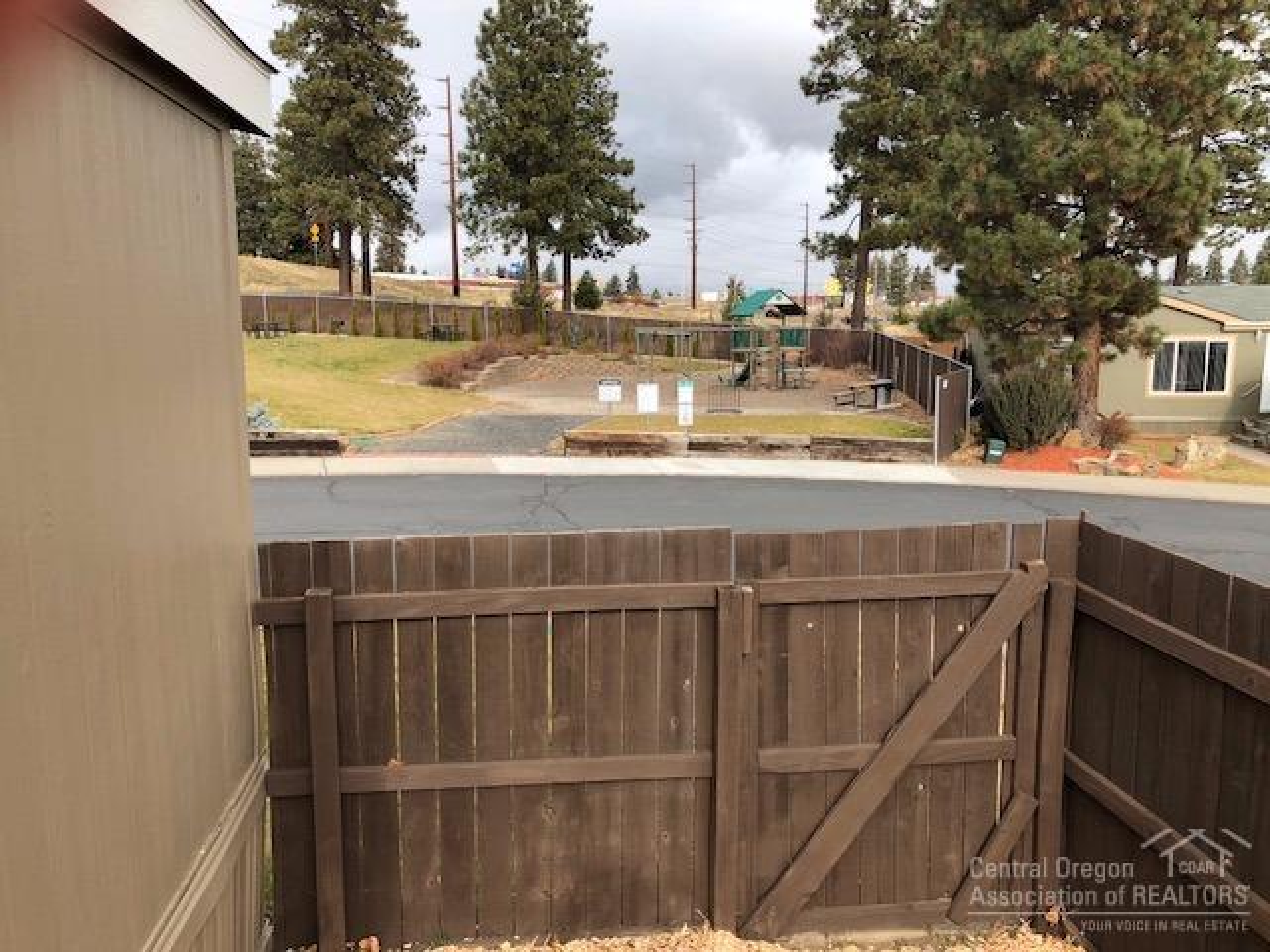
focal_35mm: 29
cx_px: 635
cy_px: 476
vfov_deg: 48.2
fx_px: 1064
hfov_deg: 61.7
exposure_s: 1/716
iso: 20
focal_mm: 3.99
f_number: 1.8
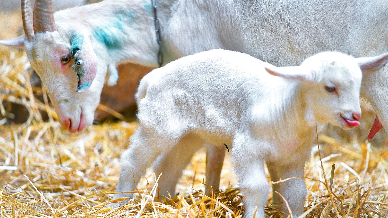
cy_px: 107
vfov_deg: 5.8
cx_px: 194
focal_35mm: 210
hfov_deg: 10.3
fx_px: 2160
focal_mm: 200
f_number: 2.8
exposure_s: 1/200
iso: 800
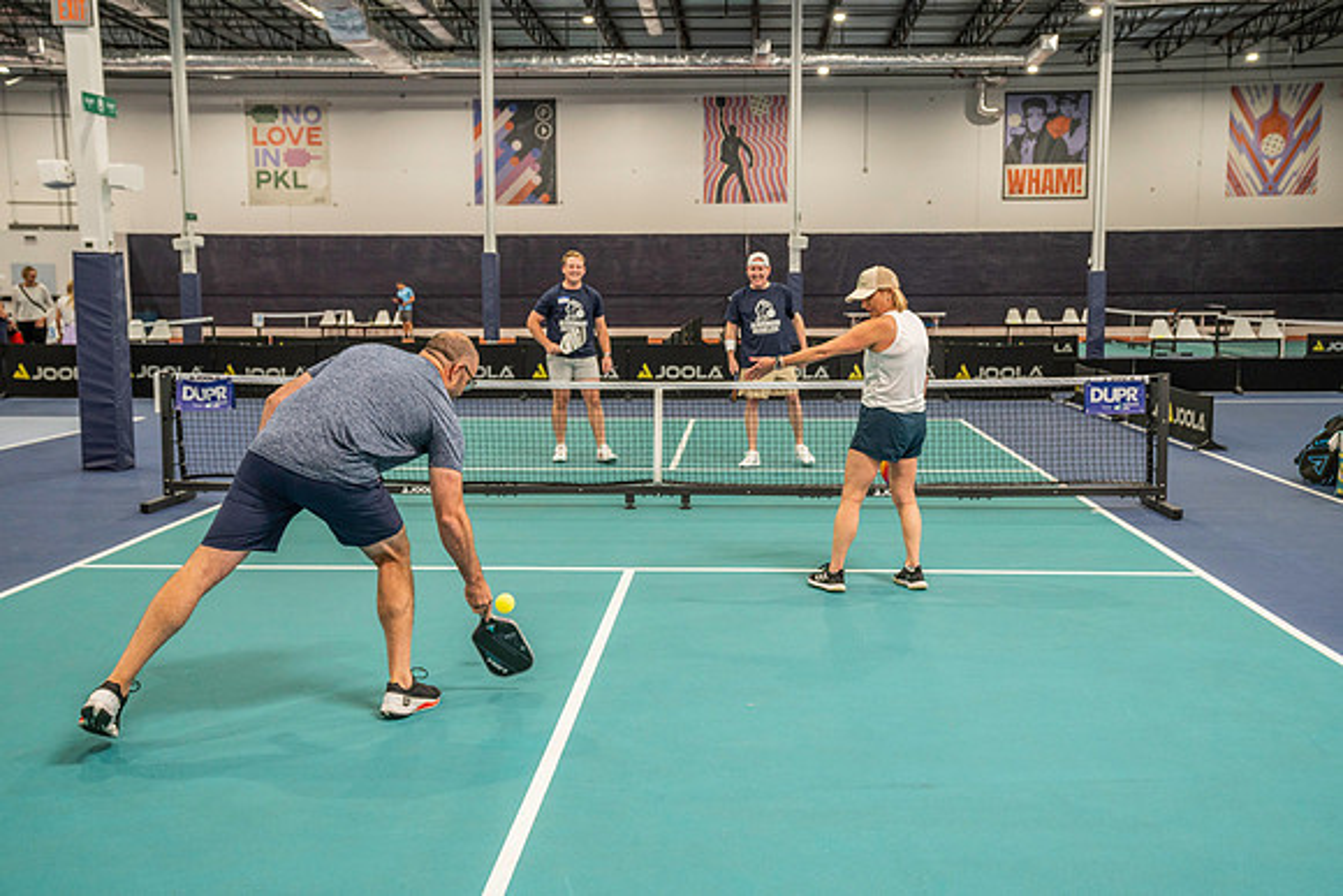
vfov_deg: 34.2
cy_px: 448
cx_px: 672
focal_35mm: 39
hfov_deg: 49.5
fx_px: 1455
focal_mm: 39
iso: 1600
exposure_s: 1/200
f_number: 4.5
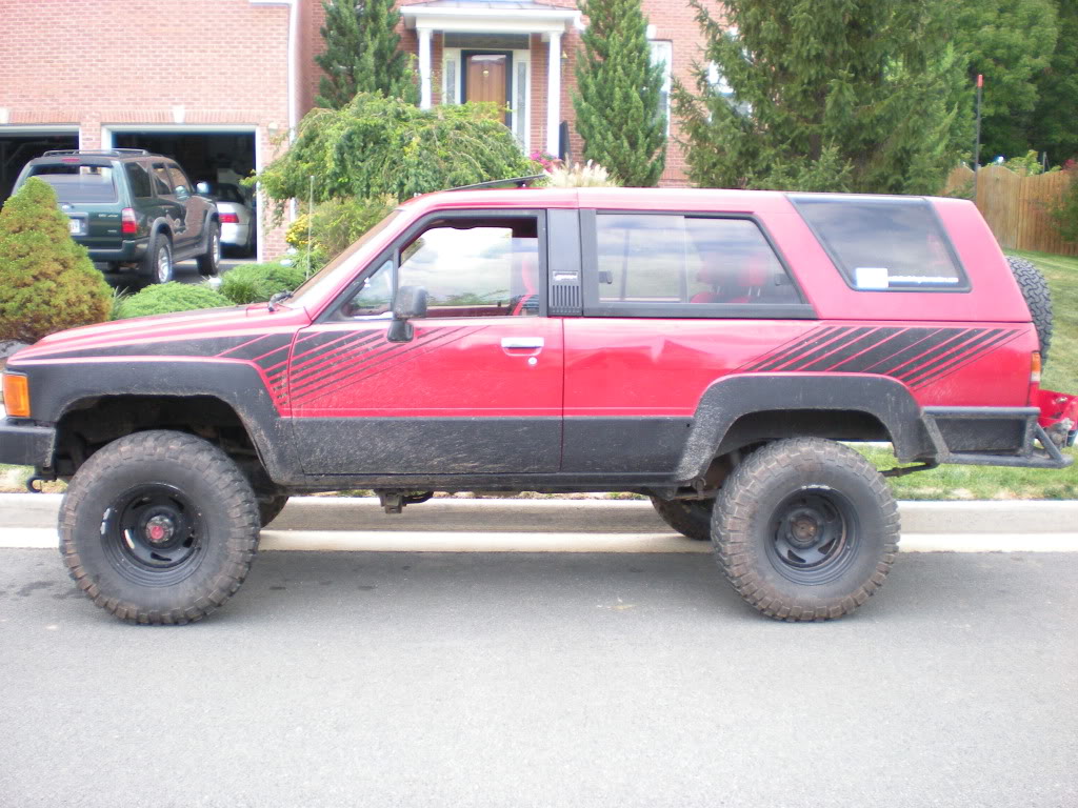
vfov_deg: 37.7
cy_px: 404
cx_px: 539
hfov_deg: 49.0
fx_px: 1183
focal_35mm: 38
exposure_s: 1/126
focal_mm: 6.3
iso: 163
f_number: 3.1
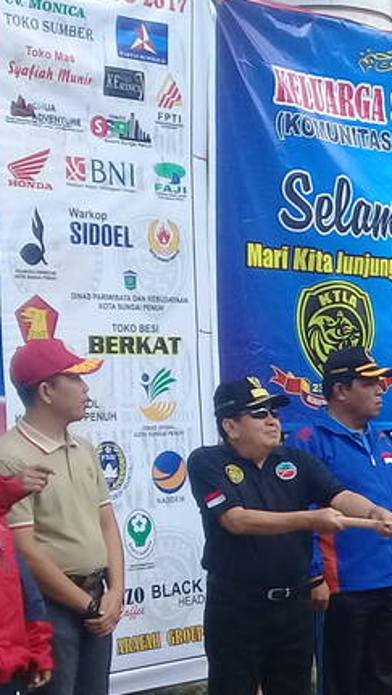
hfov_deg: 11.2
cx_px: 879
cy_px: 539
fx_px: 1734
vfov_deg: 22.4
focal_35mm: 94
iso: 50
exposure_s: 1/799
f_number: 2.2
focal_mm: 3.3
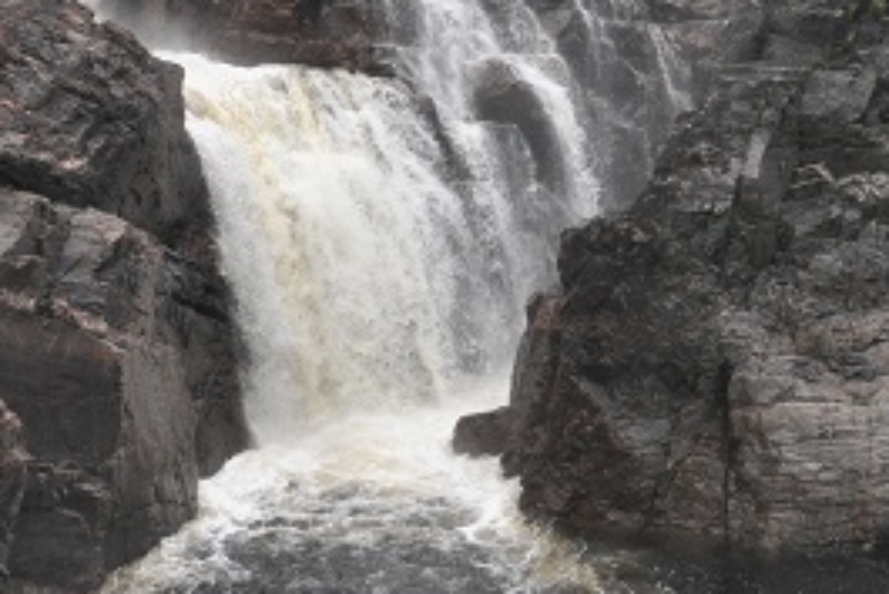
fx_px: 1631
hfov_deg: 28.0
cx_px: 956
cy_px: -42
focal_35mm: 66
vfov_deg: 19.8
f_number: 16
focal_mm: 18
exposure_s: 1/200
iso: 800
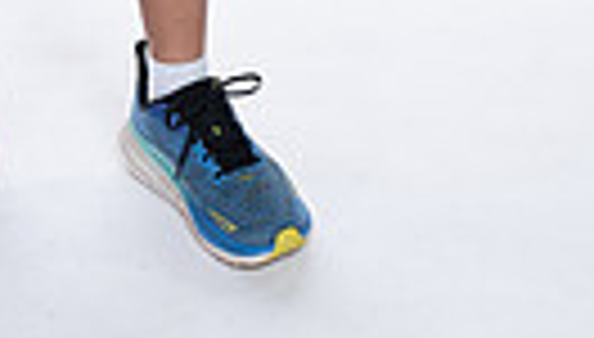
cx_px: 9
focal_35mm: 153
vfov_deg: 7.2
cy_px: -626
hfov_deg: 13.8
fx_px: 2416
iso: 400
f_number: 5.6
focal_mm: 43
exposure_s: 1/250
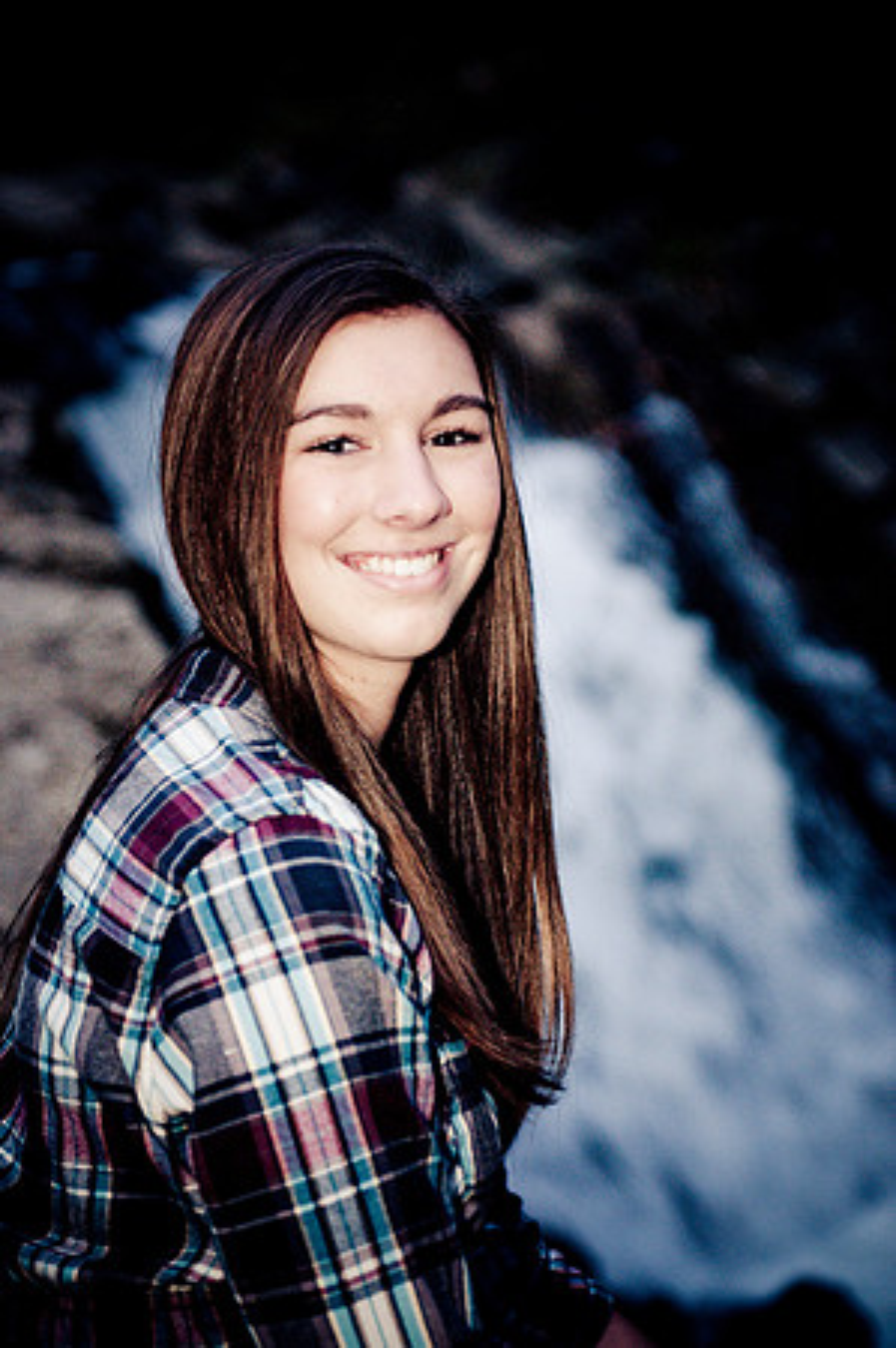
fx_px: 3929
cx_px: 448
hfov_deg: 13.0
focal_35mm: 105
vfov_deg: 19.5
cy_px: 674
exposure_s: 1/60
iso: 400
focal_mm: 70
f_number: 2.8
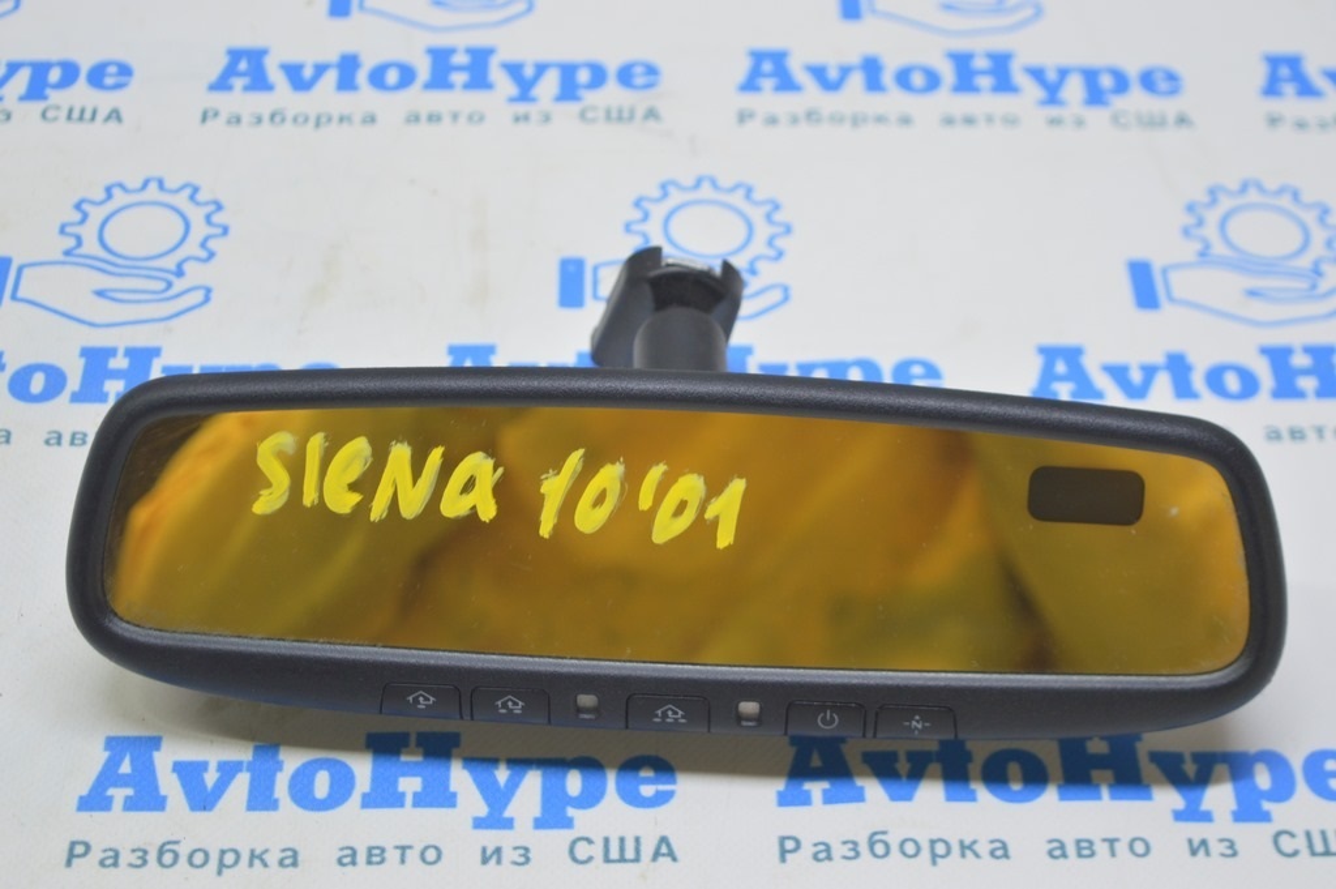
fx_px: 2559
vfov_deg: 19.7
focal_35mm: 69
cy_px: 444
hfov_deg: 29.3
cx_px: 668
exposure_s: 1/20
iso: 400
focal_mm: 46
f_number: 5.6
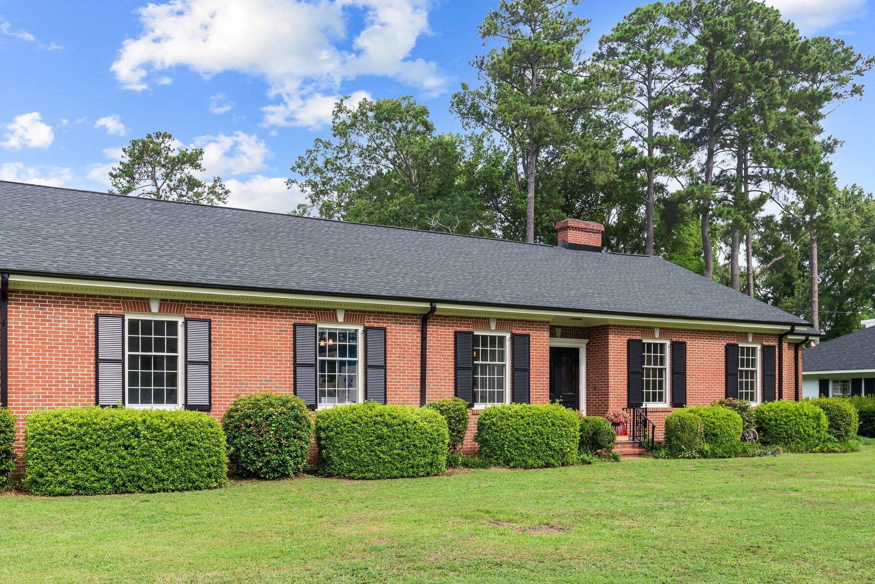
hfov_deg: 57.0
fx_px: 802
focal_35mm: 33
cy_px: 331
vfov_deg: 39.9
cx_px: 383
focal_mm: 29
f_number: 8
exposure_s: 1/1000
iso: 800
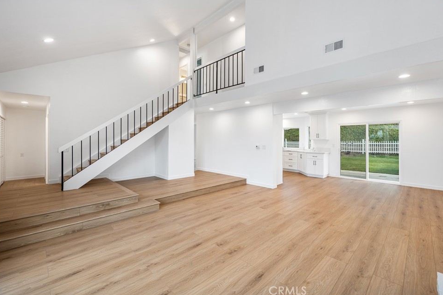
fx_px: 191
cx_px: 232
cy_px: 139
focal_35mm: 16
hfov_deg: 98.3
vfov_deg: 75.3
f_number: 6.3
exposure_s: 1/13
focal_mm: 14.5
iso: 100
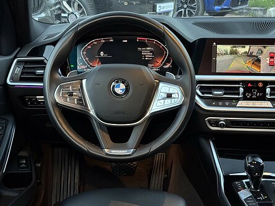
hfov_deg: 32.6
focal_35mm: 59
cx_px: 165
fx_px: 468
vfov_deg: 24.8
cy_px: 120
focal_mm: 6.76
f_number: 1.78
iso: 500
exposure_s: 1/38
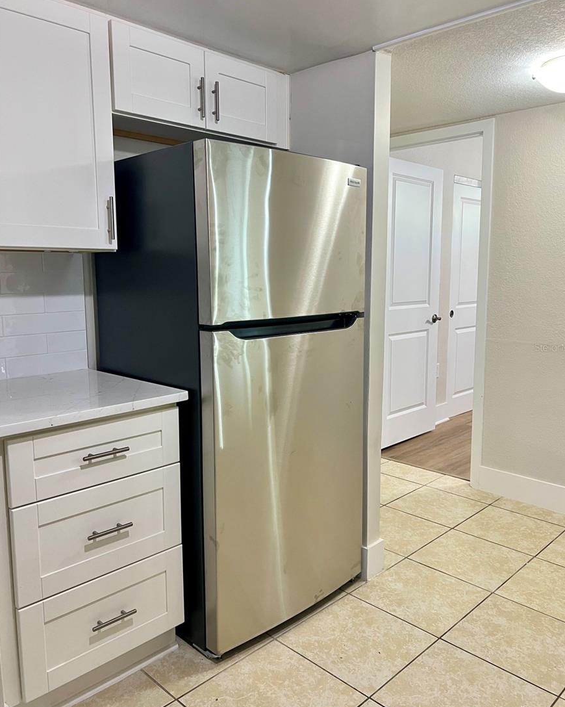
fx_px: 585
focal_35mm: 28
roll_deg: -0.3
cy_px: 347
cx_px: 288
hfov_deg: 51.5
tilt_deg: -5.1
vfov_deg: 62.2
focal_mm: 5.7
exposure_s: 1/60
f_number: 1.5
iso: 100
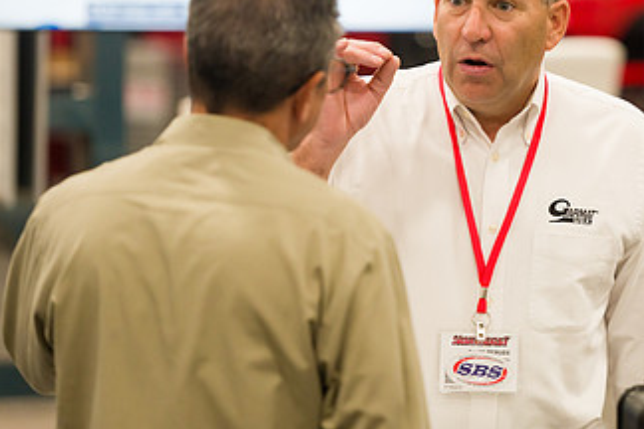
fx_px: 5116
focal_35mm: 286
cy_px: 97
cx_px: 523
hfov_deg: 7.2
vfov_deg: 4.8
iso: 2000
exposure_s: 1/250
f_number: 3.2
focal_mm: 160
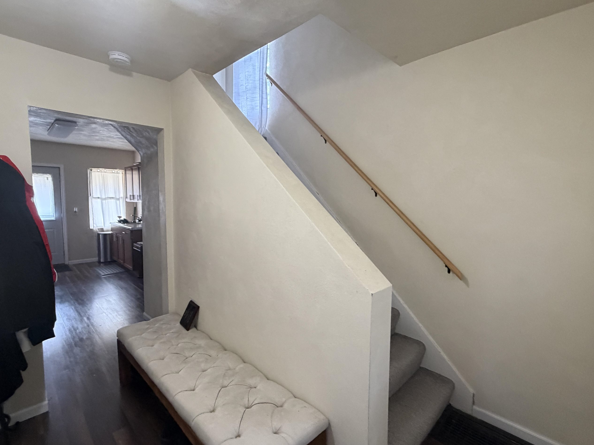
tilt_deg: -3.5
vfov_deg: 74.7
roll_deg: -0.7
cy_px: 217
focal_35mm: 17
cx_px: 312
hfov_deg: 91.0
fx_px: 292
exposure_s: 1/60
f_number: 2.2
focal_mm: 2.22
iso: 400
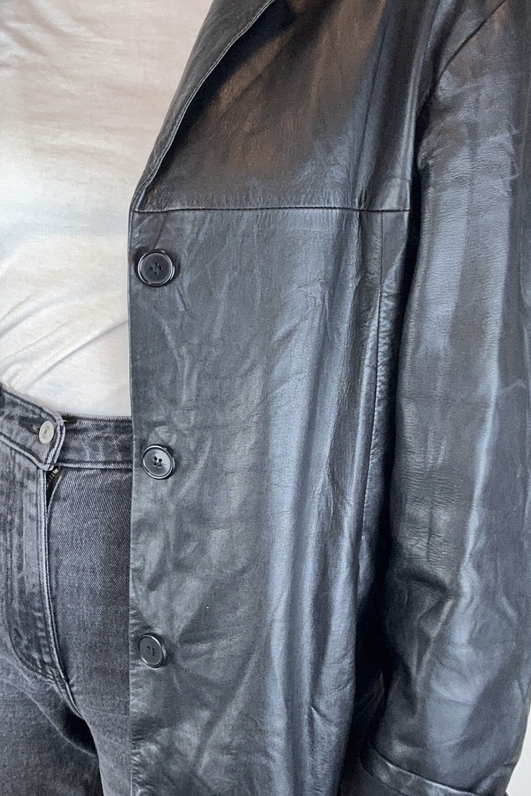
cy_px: 431
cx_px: 67
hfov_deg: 23.6
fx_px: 1239
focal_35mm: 56
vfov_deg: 35.6
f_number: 1.9
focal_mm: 2.69
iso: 64
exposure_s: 1/100
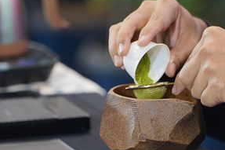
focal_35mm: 471
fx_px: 2942
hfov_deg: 4.4
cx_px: 131
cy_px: 110
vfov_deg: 2.9
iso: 1600
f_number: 2.8
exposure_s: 1/160
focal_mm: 180
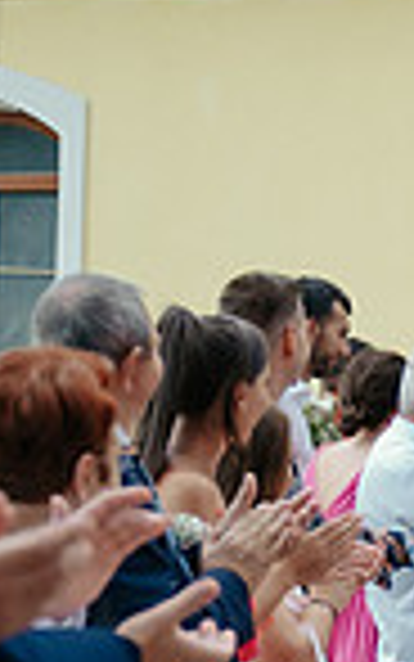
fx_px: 3354
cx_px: 722
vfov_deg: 11.2
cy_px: 647
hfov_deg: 6.9
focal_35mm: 186
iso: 125
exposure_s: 1/320
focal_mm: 44
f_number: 2.8
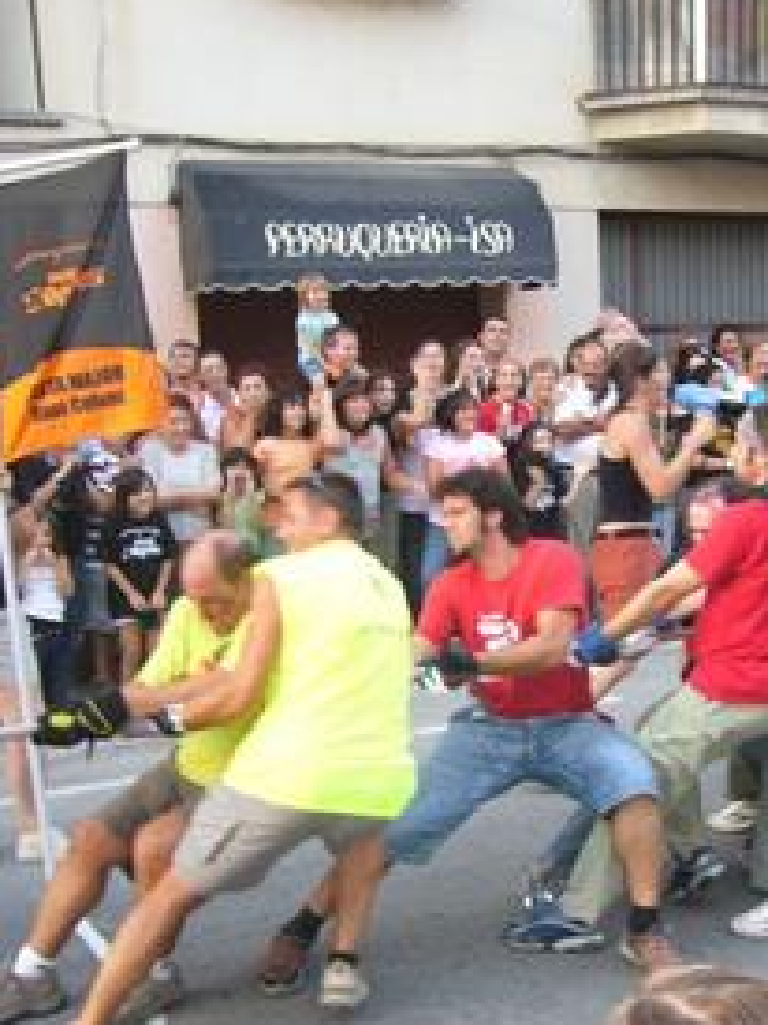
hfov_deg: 27.9
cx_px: 623
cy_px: 544
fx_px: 1510
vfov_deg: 37.5
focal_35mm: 51
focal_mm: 5.8
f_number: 2.8
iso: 320
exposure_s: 1/60
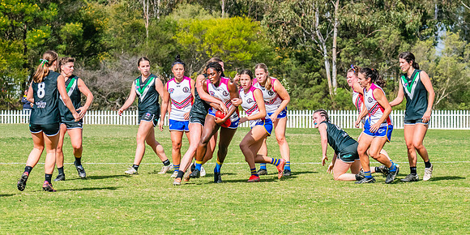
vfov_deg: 4.2
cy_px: 125
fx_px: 3225
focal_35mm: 266
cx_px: 209
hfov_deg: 8.3
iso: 800
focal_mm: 170
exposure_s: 1/1250
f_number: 13
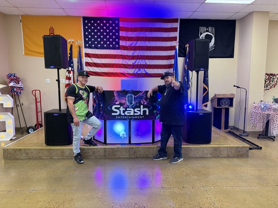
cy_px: 104
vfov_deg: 56.8
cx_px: 139
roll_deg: -0.8
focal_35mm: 24
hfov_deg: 71.6
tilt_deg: -5.6
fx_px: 193
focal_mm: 6.76
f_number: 1.78
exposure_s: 1/60
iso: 320
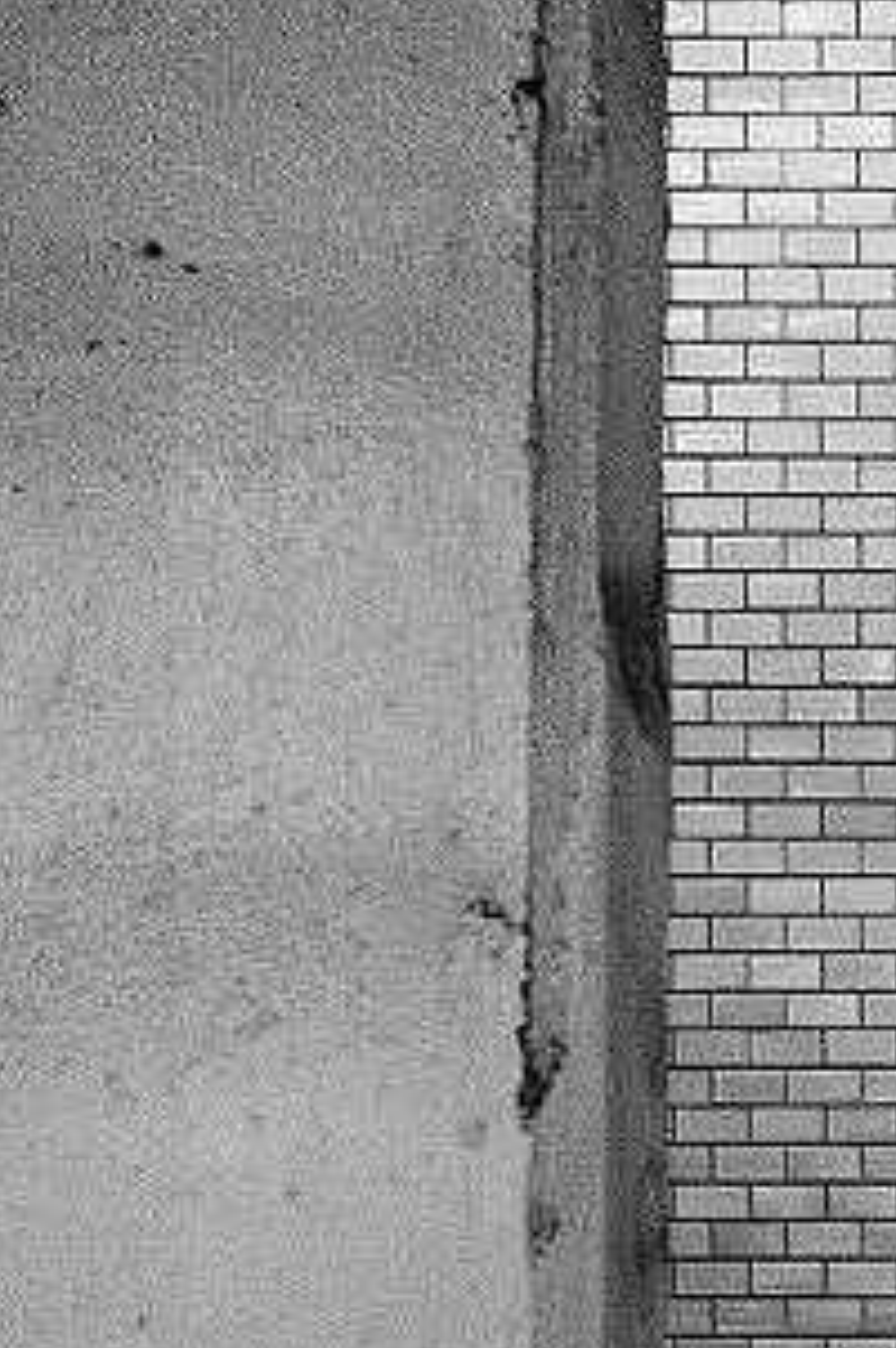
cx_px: 2070
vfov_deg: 7.7
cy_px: 1323
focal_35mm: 266
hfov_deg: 5.0
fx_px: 9953
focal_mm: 50
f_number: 3.4
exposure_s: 1/180
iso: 1250
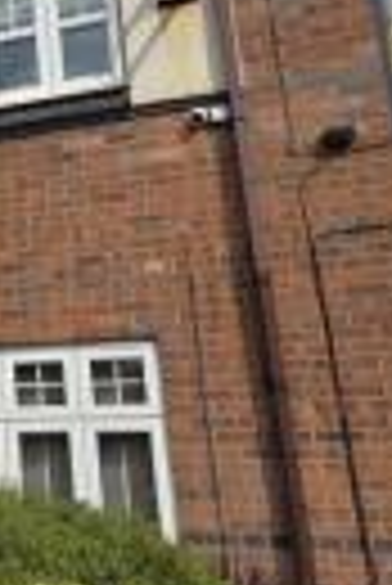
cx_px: -210
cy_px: 281
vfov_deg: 44.4
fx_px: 717
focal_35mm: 44
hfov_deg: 23.7
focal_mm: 2.2
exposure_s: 1/2882
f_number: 2.2
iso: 50
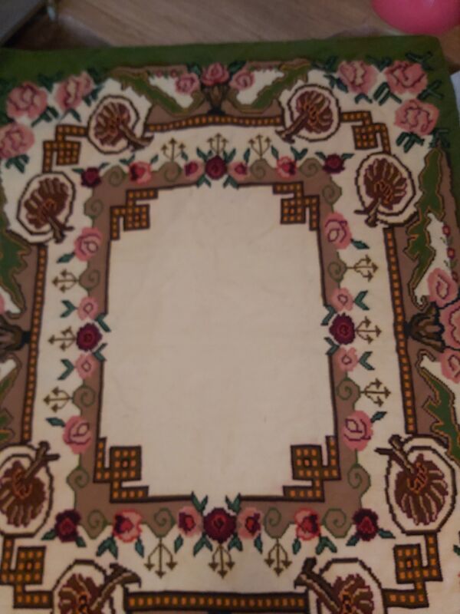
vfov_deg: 67.3
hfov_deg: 53.1
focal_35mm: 26
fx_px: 461
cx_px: 230
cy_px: 307
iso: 800
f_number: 1.7
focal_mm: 3.92
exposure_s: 1/20
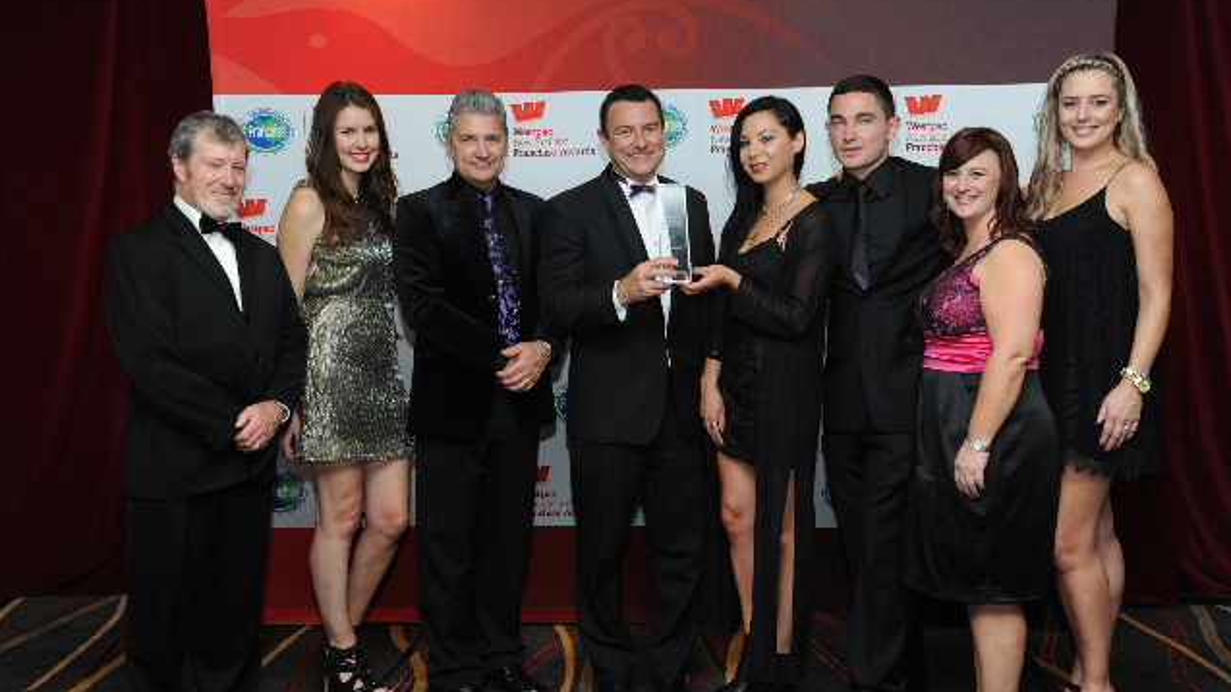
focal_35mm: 40
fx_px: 1305
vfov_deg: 29.7
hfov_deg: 50.5
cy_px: 337
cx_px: 615
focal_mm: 38
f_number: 7.1
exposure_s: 1/80
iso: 2000
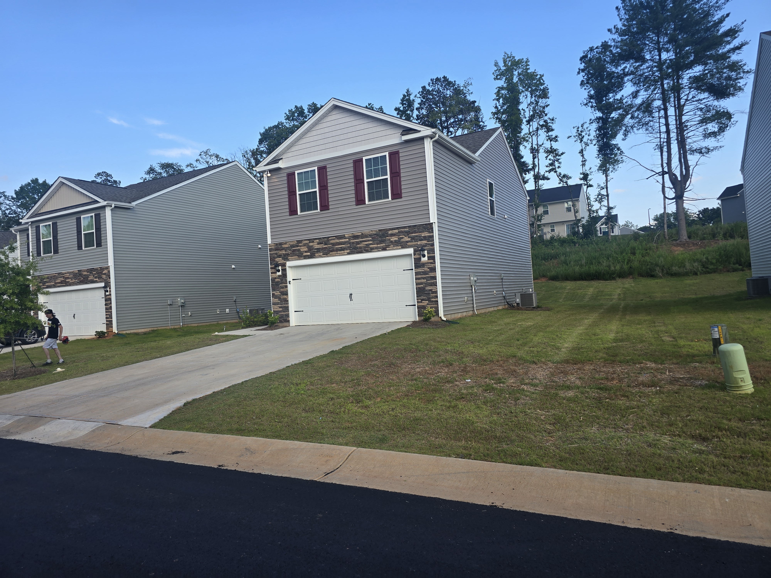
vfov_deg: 58.9
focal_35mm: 23
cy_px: 289
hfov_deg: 73.9
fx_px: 512
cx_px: 386
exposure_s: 1/242
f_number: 1.7
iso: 12
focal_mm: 6.3
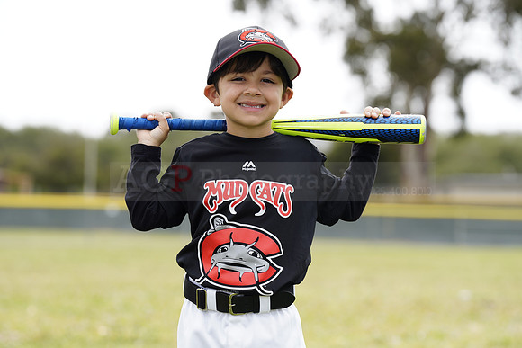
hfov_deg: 13.3
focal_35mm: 154
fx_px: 2233
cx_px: 261
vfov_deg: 8.9
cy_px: 174
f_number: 5.6
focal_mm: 154
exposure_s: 1/250
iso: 100
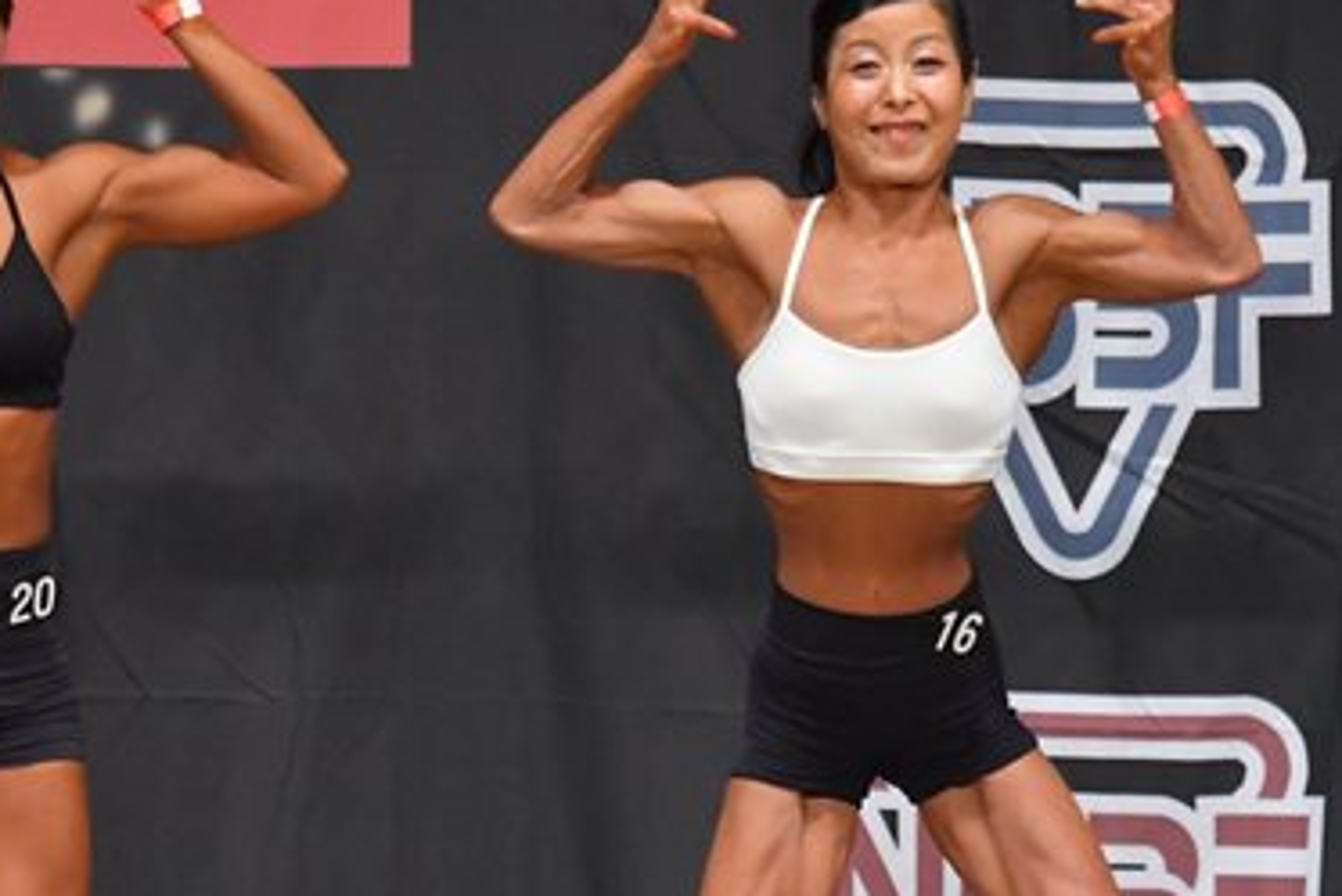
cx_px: 455
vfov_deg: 2.9
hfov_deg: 4.4
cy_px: 684
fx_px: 17415
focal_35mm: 467
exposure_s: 1/400
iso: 5000
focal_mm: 150
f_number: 5.6
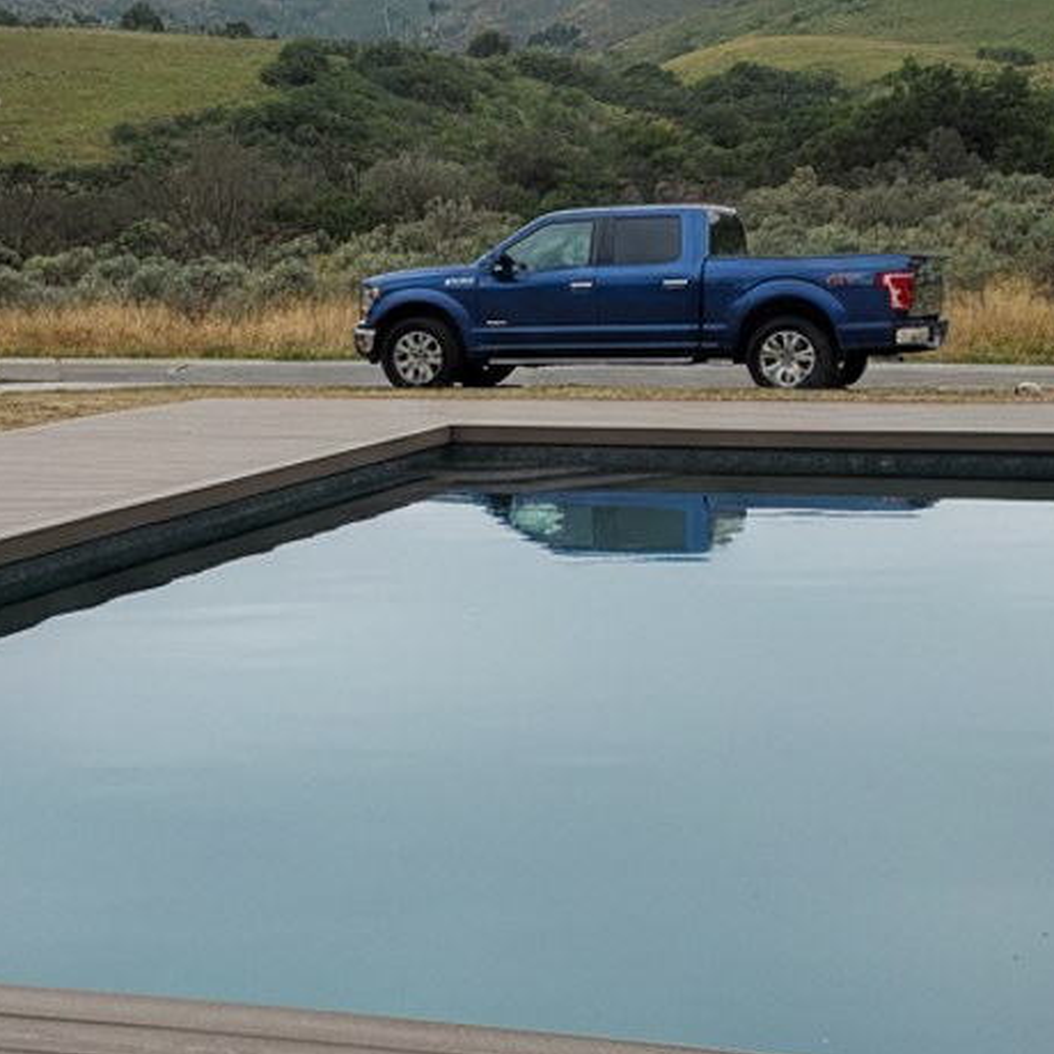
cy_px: 406
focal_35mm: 53
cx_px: 335
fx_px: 1826
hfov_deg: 31.9
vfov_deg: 32.1
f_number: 1.8
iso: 140
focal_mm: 6.4
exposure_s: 1/780
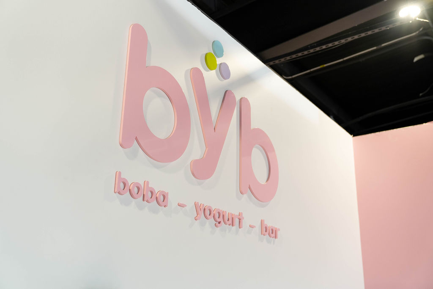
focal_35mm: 40
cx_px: 216
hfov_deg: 48.5
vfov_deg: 33.4
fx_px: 481
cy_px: 144
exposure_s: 1/160
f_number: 3.2
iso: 250
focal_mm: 40
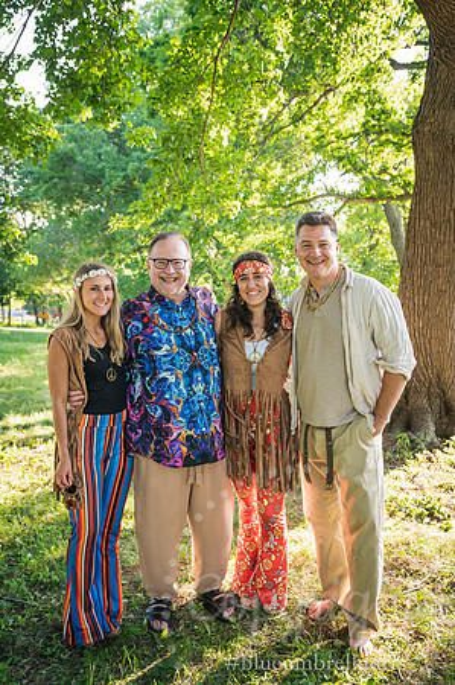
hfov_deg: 37.8
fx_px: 665
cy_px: 342
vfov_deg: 54.5
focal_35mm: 35
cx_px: 228
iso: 800
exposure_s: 1/320
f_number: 4
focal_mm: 35
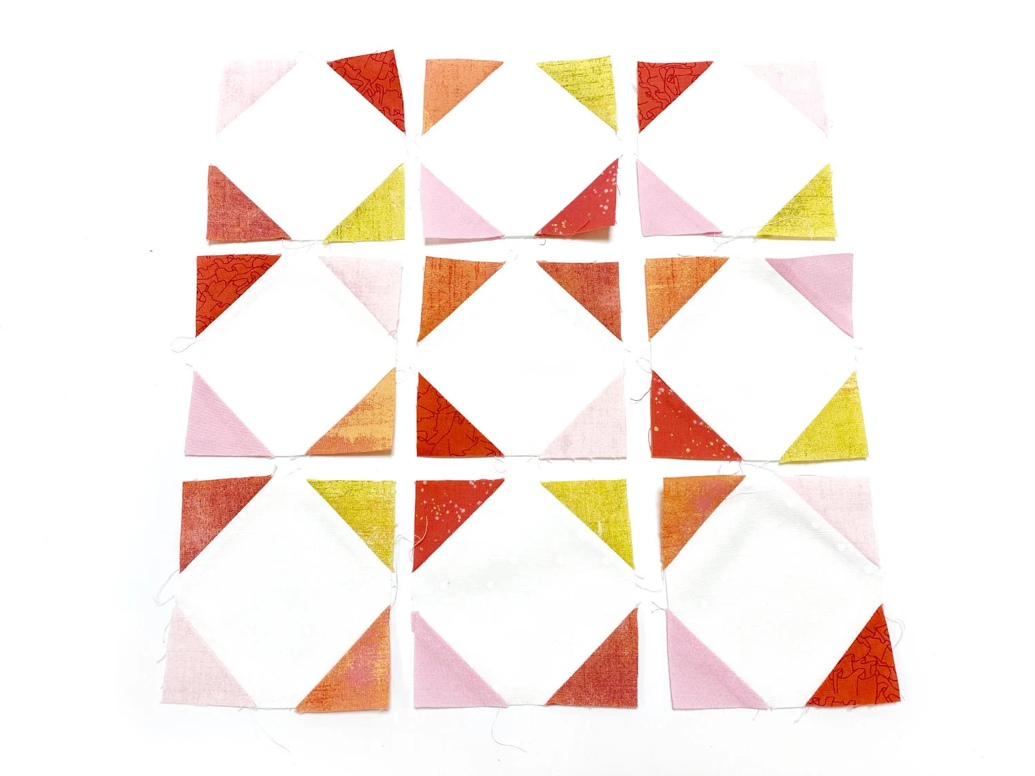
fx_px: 777
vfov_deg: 53.1
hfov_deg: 67.3
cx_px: 518
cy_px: 388
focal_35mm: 26
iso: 32
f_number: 1.8
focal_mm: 4.2
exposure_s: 1/83
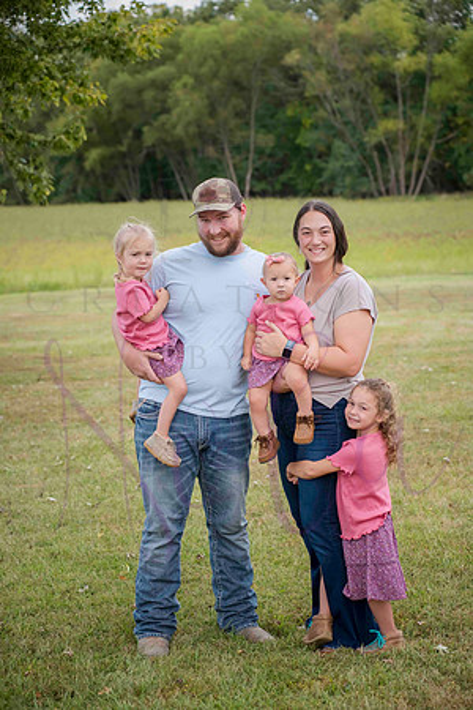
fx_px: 1577
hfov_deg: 17.1
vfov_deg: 25.4
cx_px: 236
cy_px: 355
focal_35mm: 80
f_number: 5
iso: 400
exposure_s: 1/400
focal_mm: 80
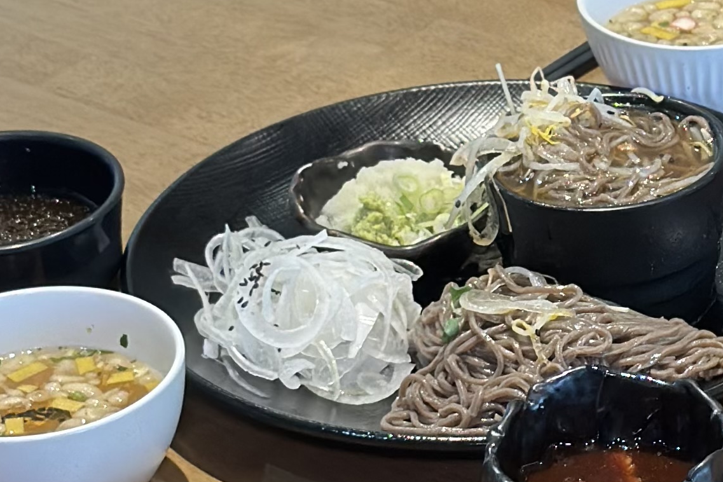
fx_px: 3554
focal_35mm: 177
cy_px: 135
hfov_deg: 11.5
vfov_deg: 7.8
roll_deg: +1.1
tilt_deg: -27.8
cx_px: 726
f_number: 1.78
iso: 125
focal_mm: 6.86
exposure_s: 1/60
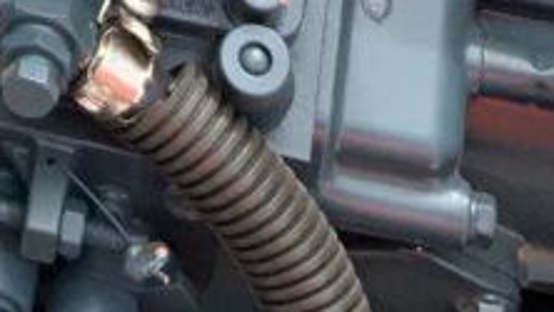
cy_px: -644
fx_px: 2145
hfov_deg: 14.1
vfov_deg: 7.3
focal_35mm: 146
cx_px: -190
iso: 16
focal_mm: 3
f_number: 1.8
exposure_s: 1/346
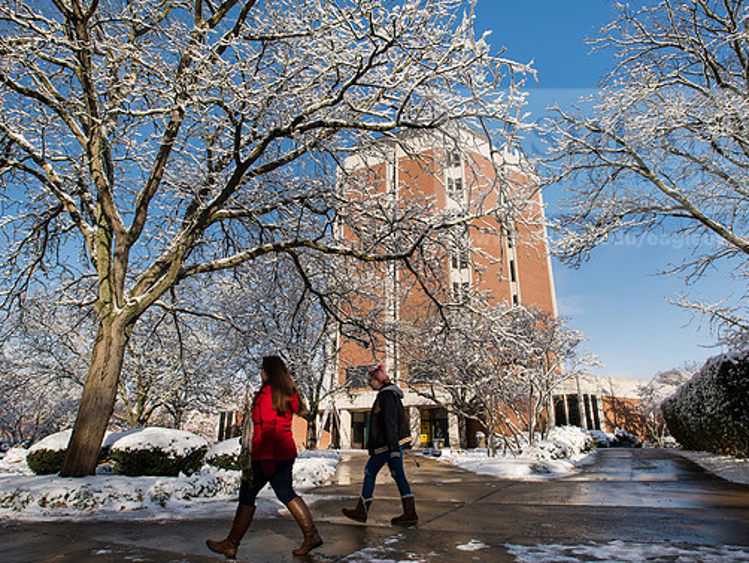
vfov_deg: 63.5
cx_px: 392
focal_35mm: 21
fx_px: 455
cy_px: 279
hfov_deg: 78.9
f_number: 7.1
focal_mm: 17
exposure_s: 1/320
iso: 250
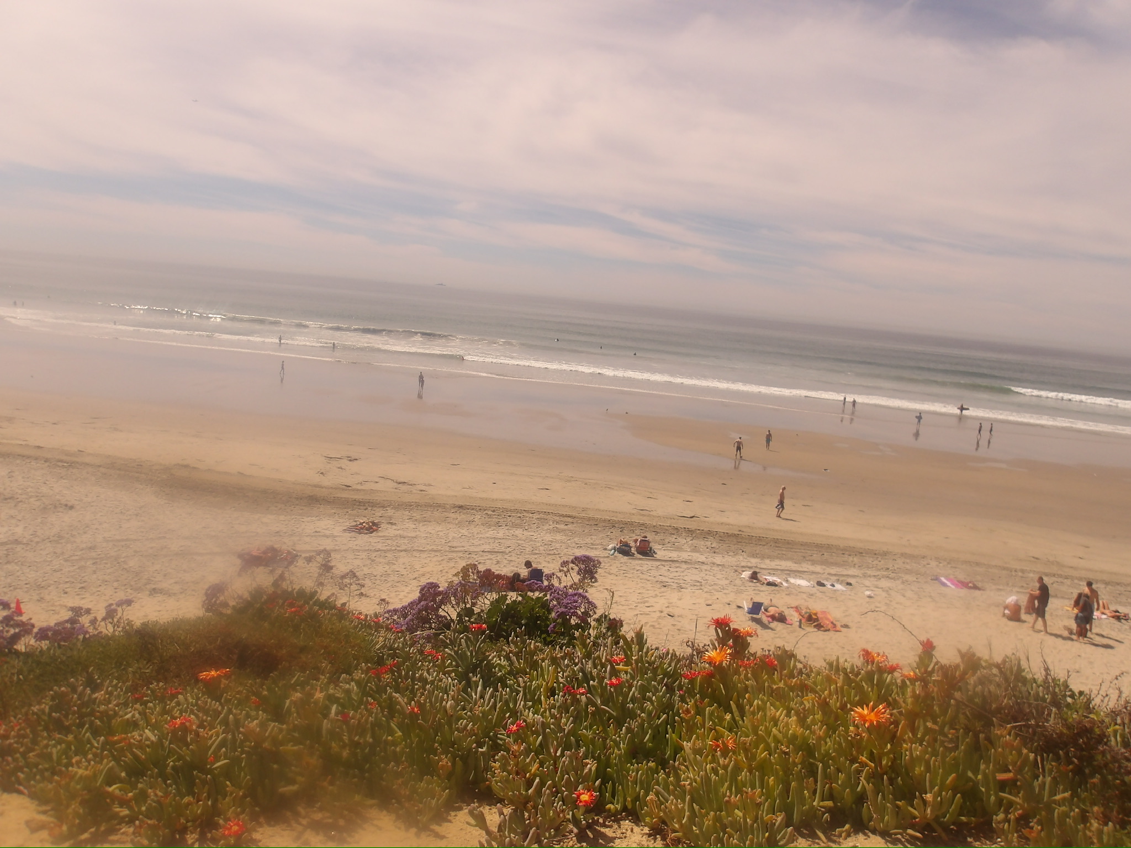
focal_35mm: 27
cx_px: 566
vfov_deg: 51.4
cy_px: 424
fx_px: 882
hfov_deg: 65.3
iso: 100
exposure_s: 1/256
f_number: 10.4
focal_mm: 4.9
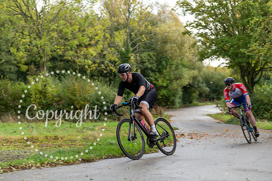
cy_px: 90
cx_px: 136
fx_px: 469
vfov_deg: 21.9
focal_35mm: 62
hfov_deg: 32.4
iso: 200
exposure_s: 1/400
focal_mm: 62
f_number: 3.2
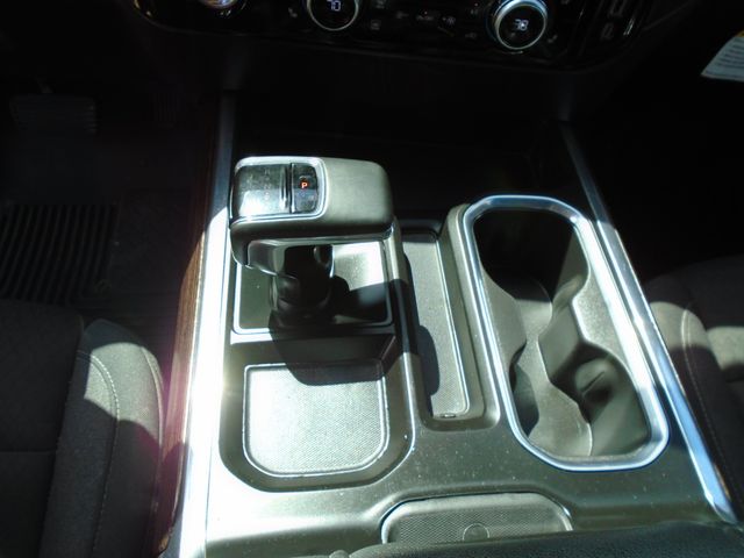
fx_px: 559
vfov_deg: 53.1
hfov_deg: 67.3
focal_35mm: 26
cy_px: 279
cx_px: 372
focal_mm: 4.6
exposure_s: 1/200
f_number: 3.2
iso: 100
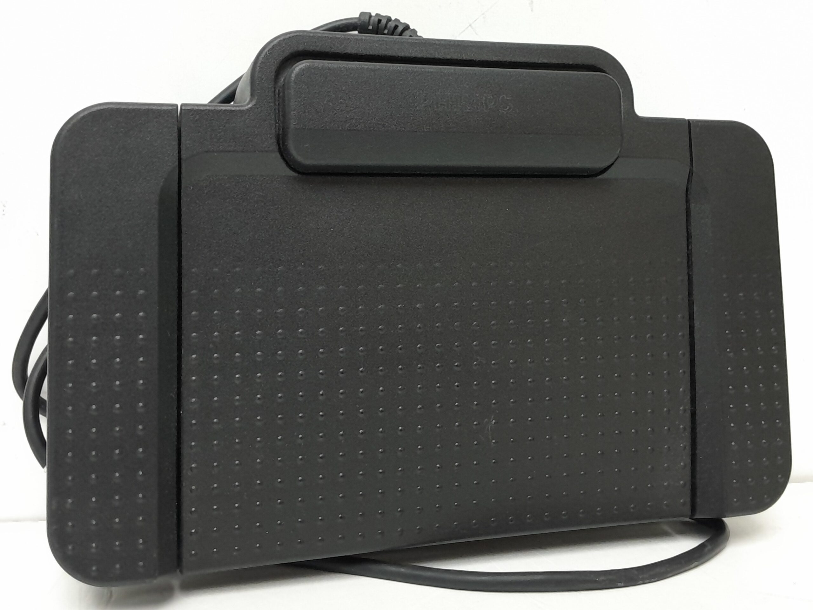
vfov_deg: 53.0
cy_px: 305
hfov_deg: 67.3
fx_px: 611
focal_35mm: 26
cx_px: 406
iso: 640
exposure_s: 1/125
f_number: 1.8
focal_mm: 3.98
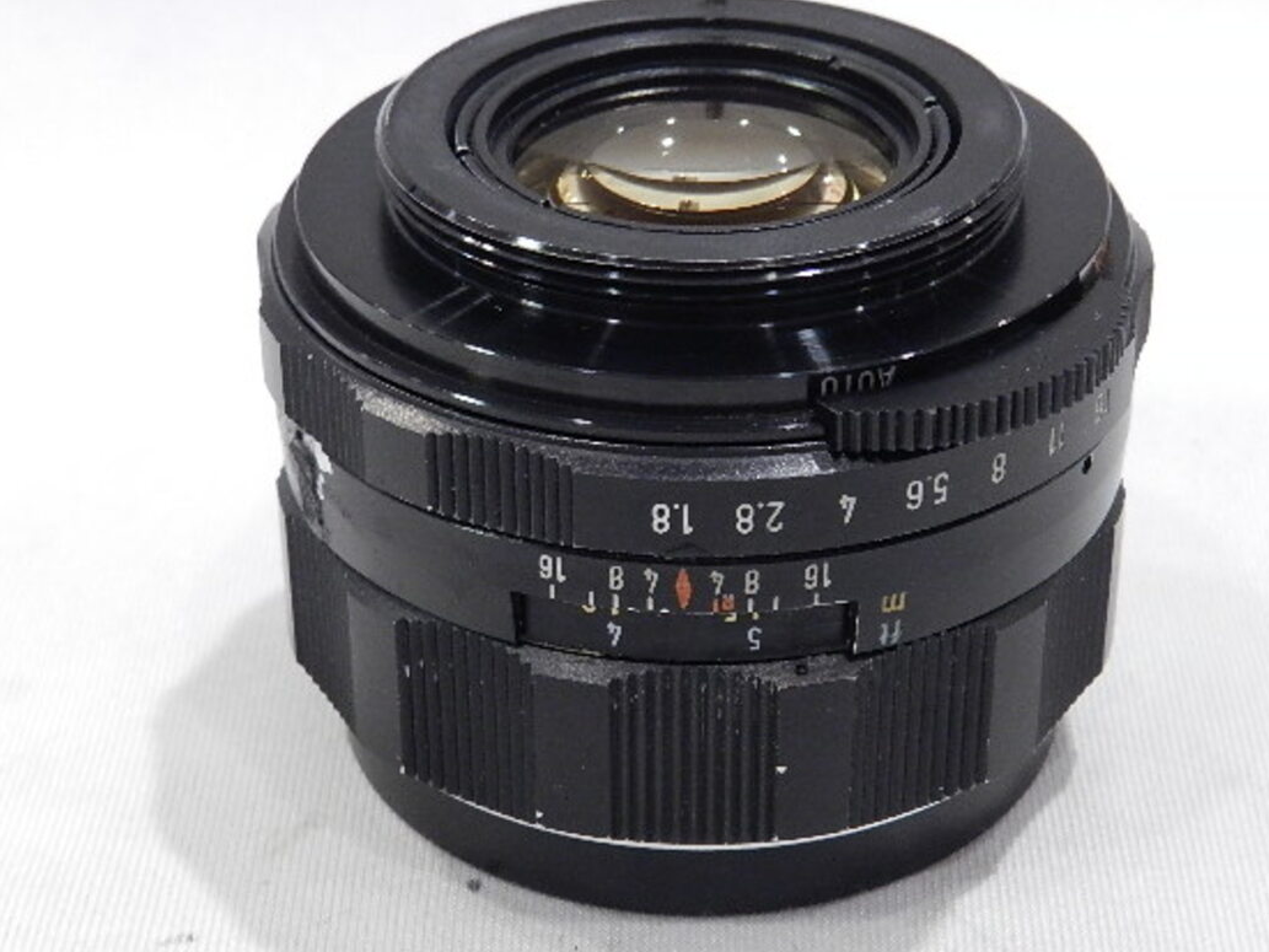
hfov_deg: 24.7
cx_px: 725
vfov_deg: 18.7
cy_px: 493
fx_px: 2896
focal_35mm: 79
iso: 800
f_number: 4.7
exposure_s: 1/30
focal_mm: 12.1
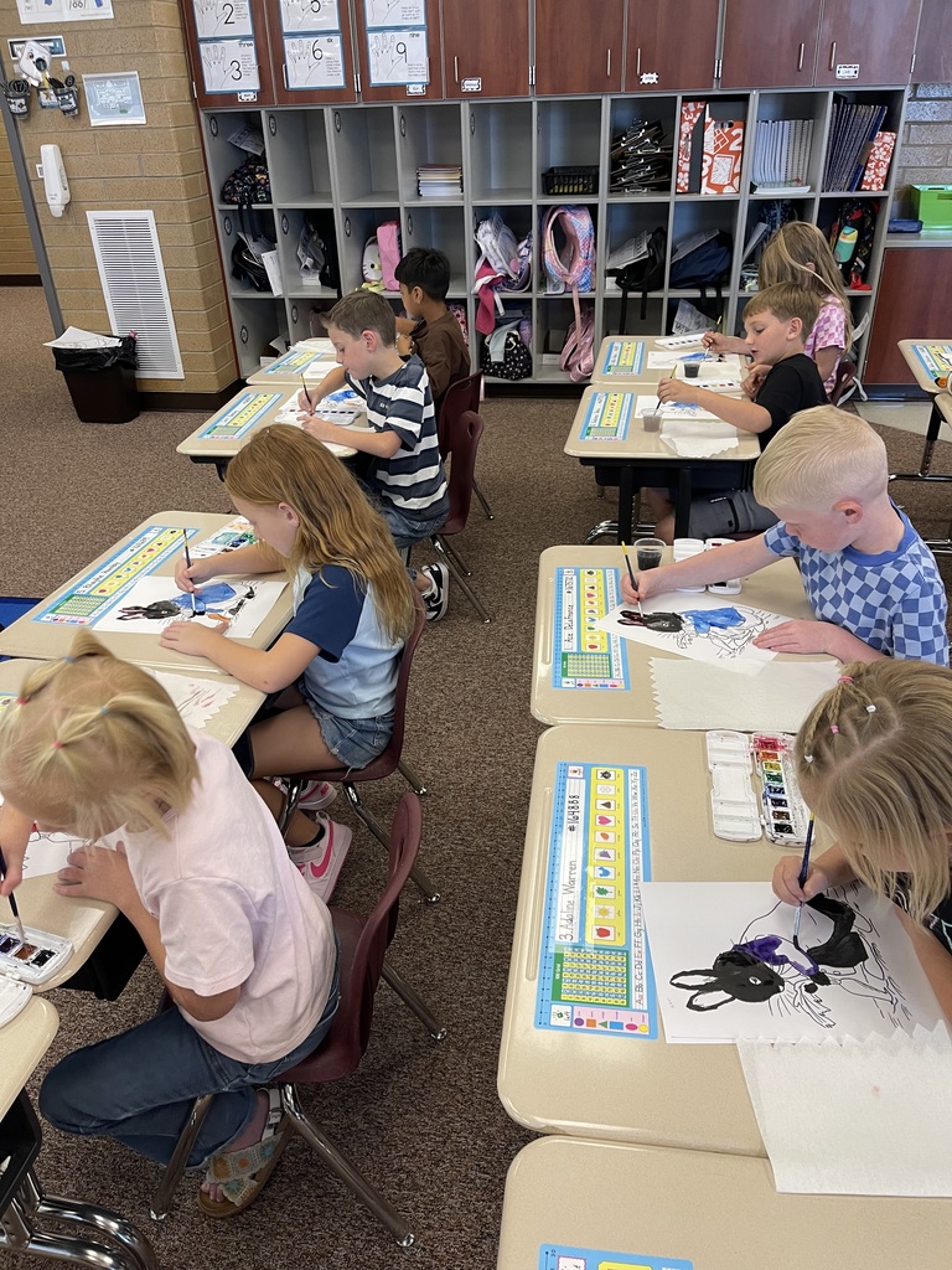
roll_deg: +2.6
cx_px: 476
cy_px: 635
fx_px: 917
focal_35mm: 25
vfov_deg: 69.4
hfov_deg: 54.9
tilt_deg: -29.8
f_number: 1.6
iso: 100
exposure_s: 1/61
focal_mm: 5.1
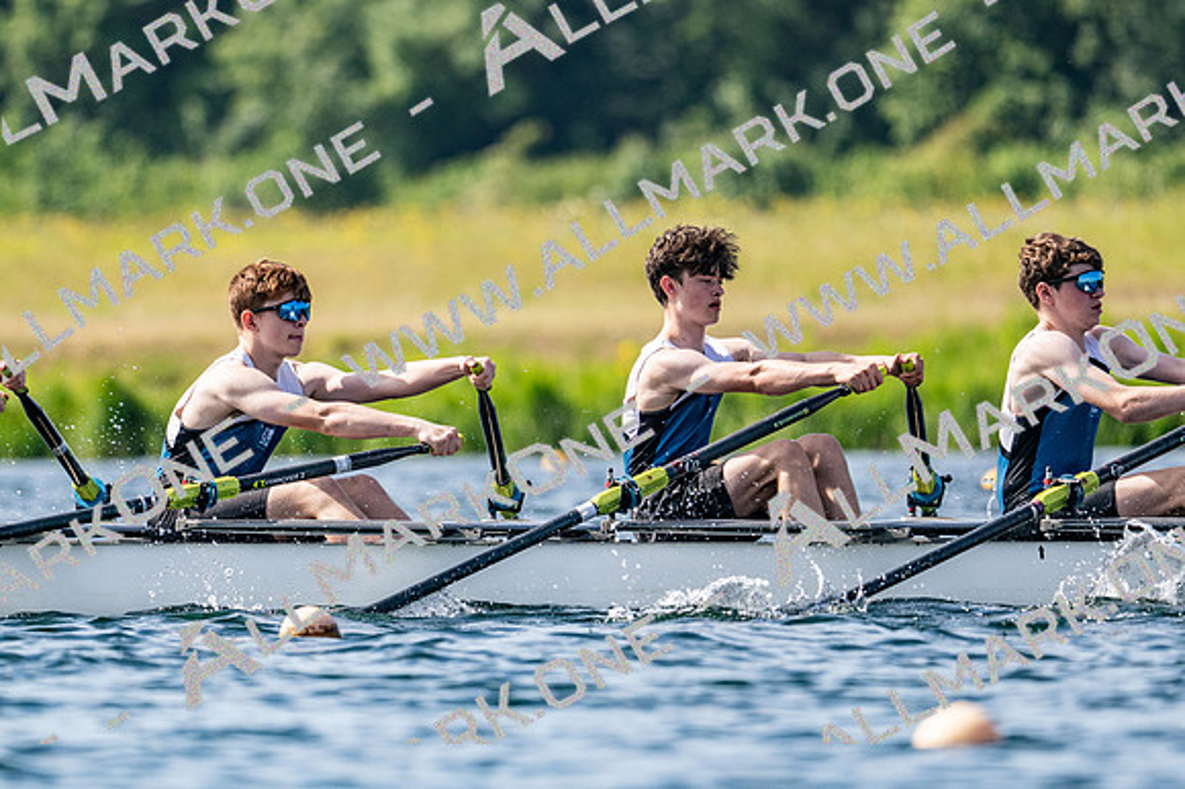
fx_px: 19738
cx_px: 592
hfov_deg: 3.4
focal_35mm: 600
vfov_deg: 2.3
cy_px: 394
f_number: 4.5
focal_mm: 400
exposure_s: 1/2500
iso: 250
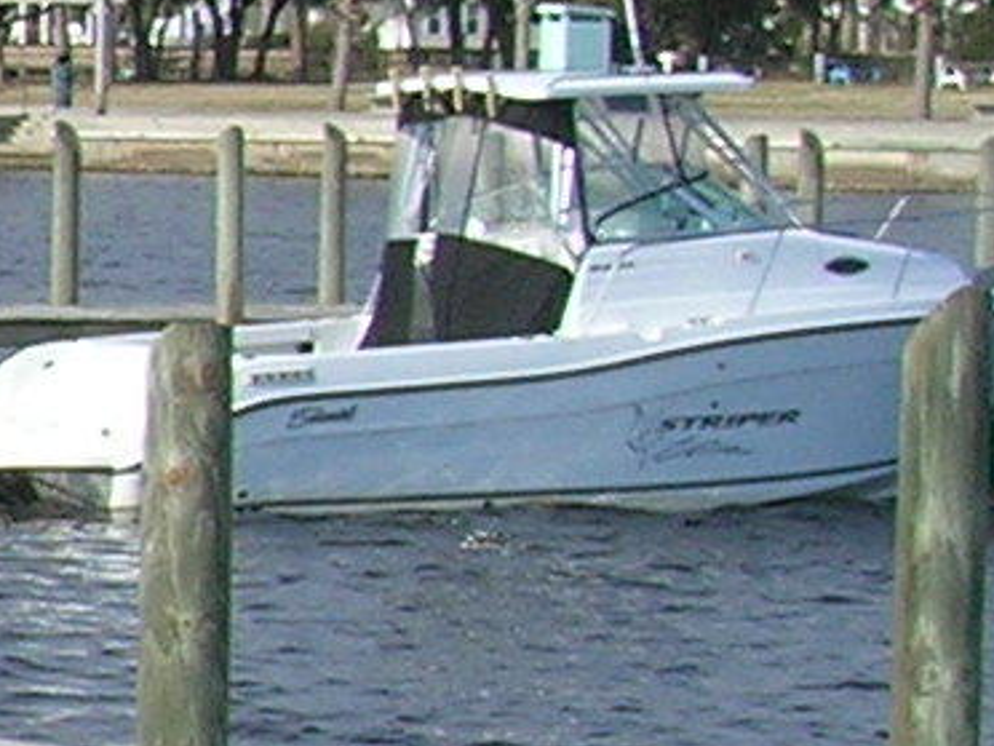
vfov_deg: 6.3
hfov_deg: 7.3
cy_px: 695
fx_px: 6805
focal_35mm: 237
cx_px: -2036
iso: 50
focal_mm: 5.7
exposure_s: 1/392
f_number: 4.9
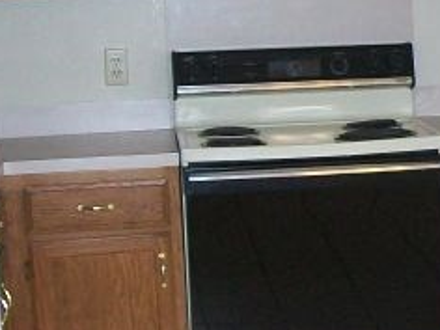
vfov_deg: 12.1
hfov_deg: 15.4
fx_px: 1551
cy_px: 76
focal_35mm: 122
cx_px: 556
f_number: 2.7
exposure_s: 1/60
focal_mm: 6
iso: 160
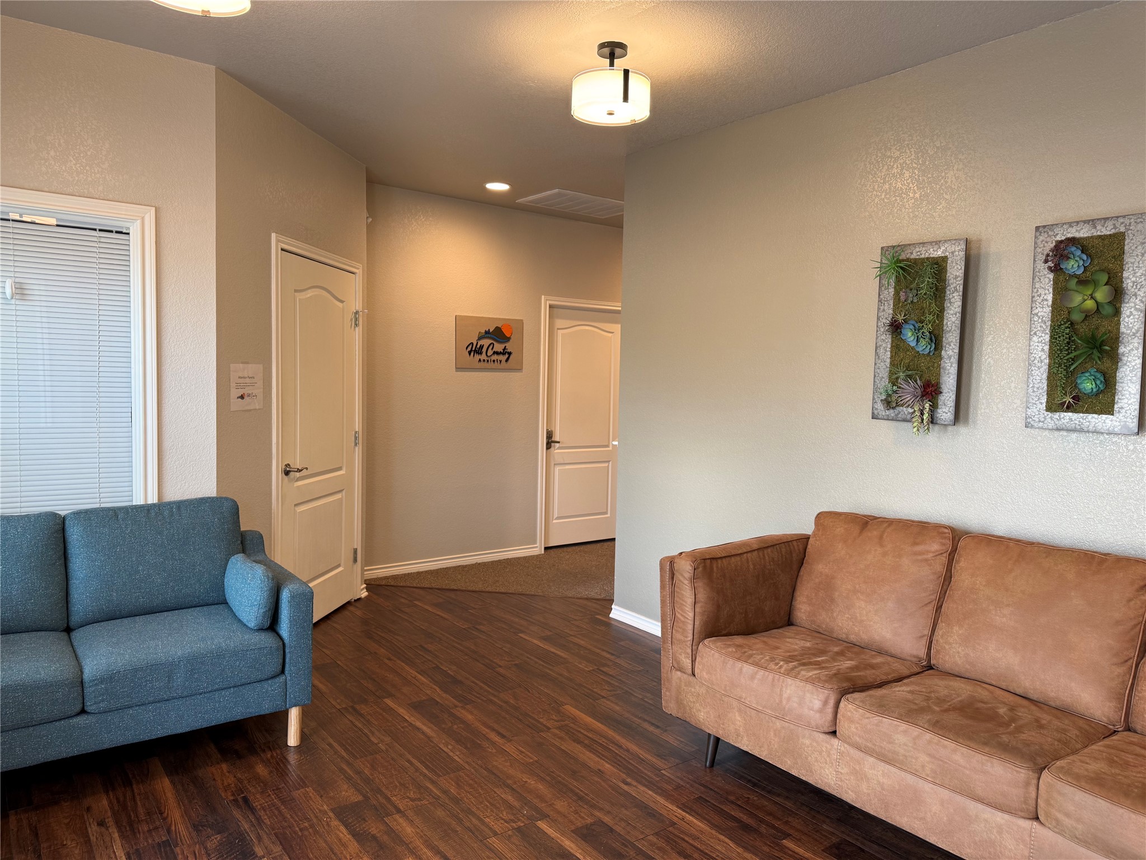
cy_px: 430
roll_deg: -1.9
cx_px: 573
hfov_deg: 71.6
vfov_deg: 56.8
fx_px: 795
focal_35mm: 24
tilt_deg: -3.1
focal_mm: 6.76
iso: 125
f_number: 1.78
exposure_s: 1/60
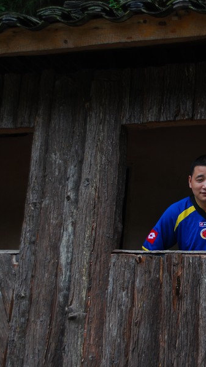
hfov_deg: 15.6
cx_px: 207
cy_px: 184
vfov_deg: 27.9
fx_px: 738
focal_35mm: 76
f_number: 5
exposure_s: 1/200
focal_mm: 32
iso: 100
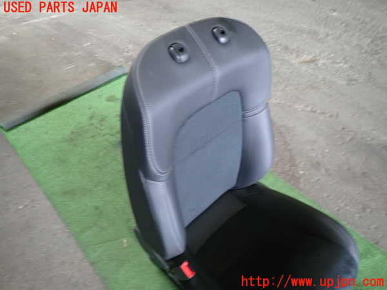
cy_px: 145
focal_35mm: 25
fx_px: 279
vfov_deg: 54.9
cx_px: 194
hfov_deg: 69.4
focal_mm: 4.5
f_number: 2
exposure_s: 1/30
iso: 320
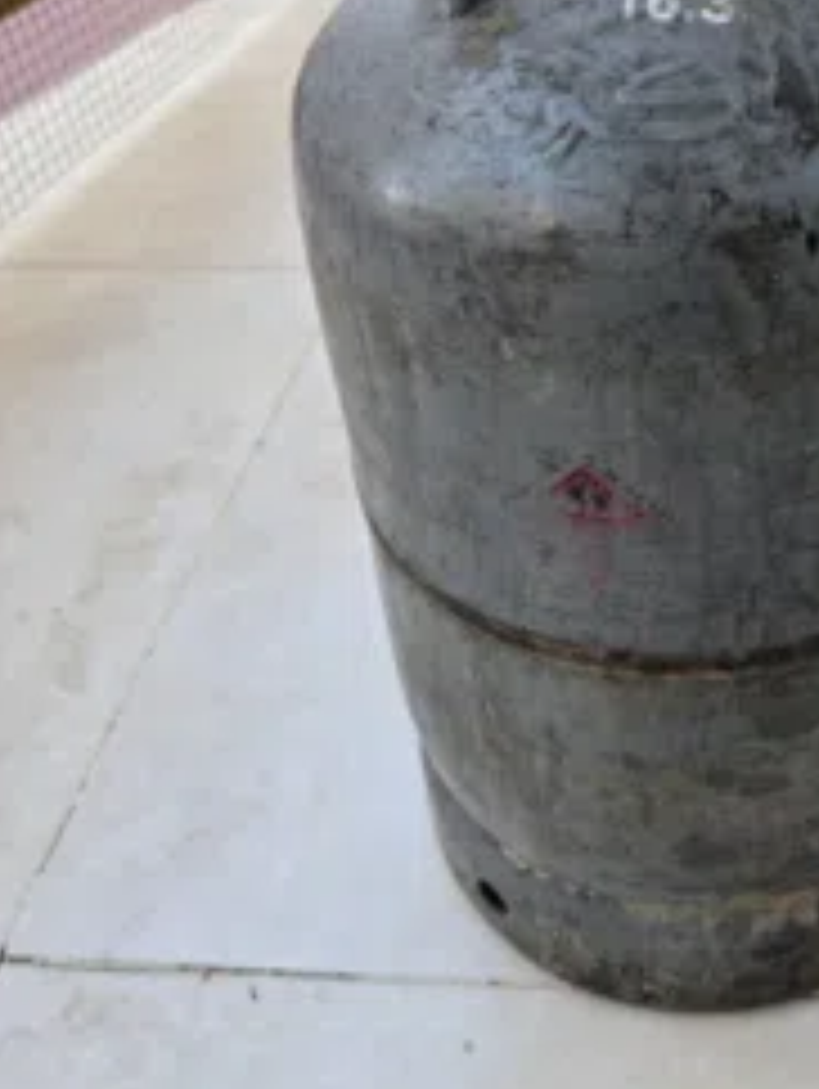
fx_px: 1197
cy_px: 212
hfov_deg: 36.5
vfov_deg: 46.3
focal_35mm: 38
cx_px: 652
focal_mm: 6.3
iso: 64
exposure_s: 1/180
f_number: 1.7
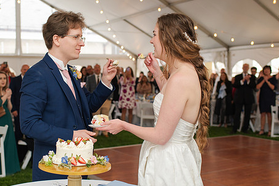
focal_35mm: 50
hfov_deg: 39.2
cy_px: 109
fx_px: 387
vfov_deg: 26.9
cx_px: 94
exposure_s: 1/200
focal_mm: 35
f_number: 3.2
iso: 800
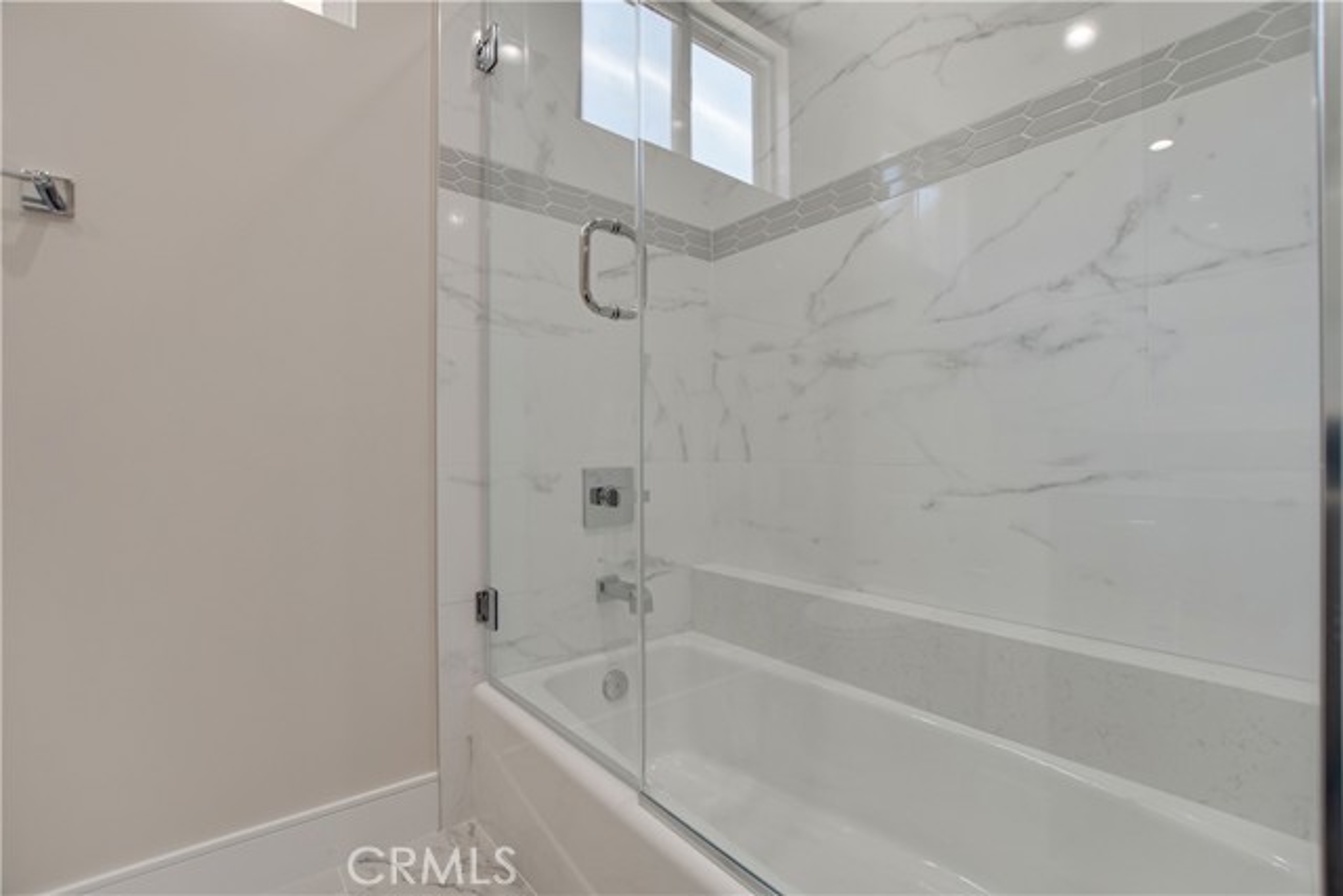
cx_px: 672
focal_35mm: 15
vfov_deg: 77.4
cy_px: 448
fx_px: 560
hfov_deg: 100.4
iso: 400
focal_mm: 10
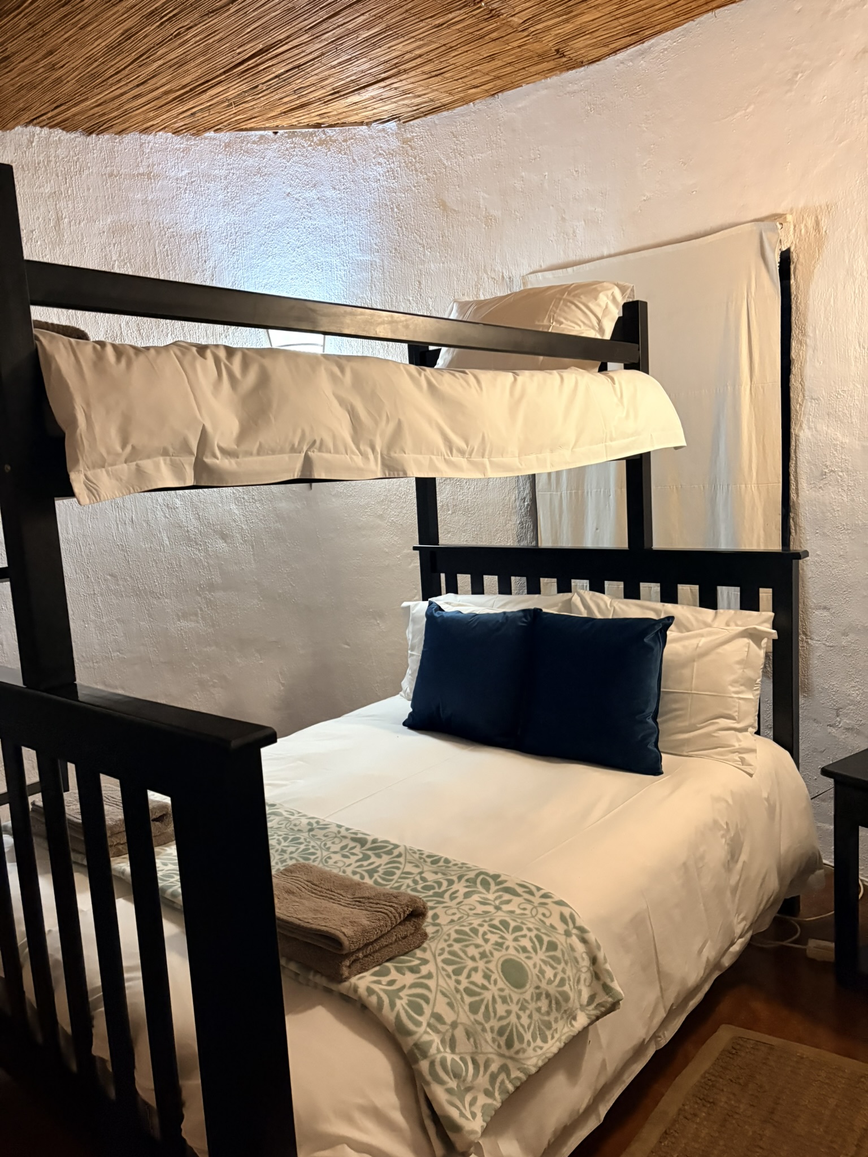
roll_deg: +3.2
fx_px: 869
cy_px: 578
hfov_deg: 53.1
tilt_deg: -7.1
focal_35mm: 26
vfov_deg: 67.3
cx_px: 434
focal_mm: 5.96
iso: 640
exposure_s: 1/25
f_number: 1.6
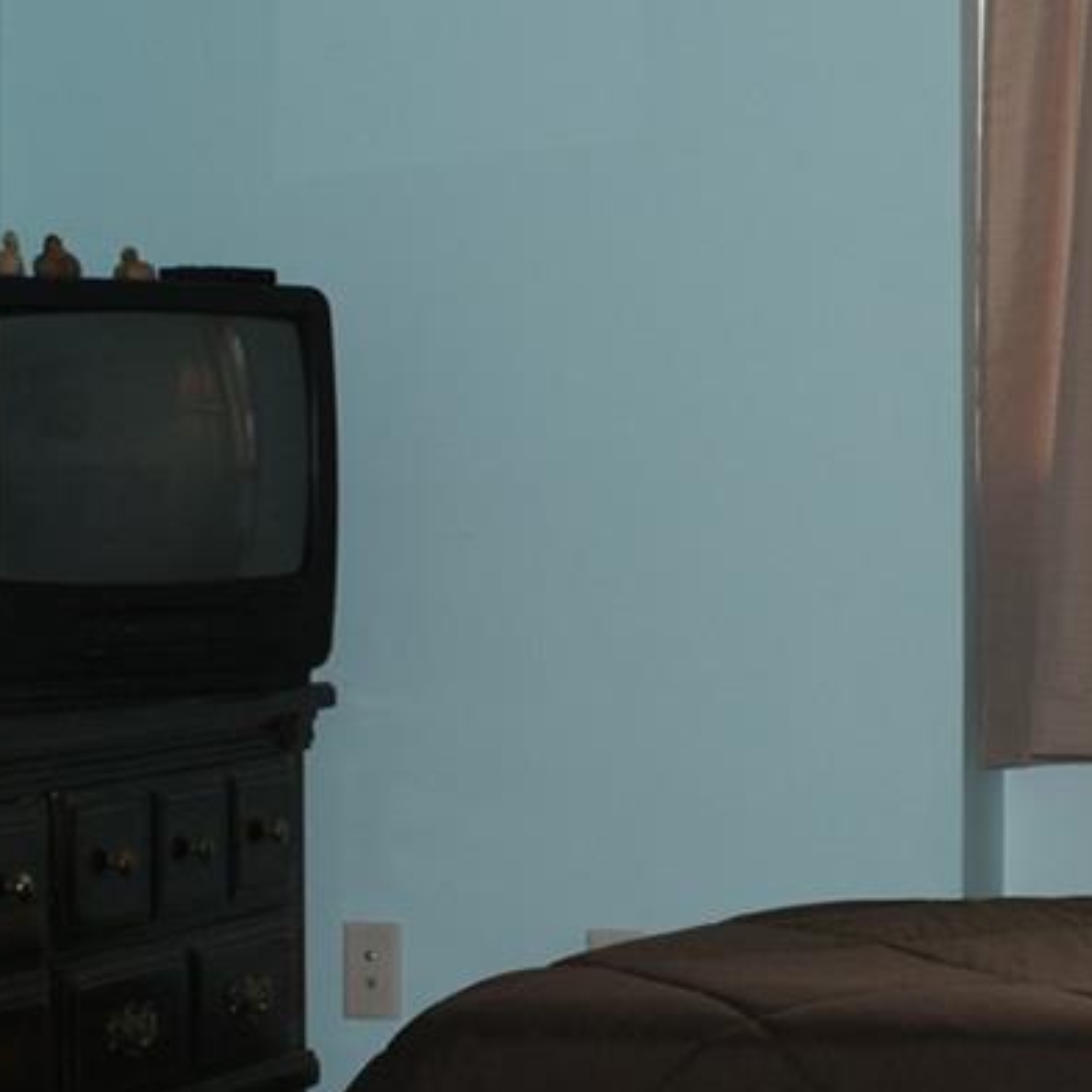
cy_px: 455
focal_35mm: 116
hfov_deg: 14.4
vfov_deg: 15.0
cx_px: 1389
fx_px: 4144
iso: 400
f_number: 6.3
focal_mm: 35
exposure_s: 1/100
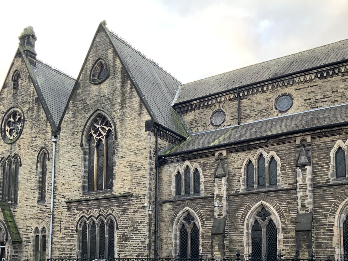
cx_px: 173
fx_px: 392
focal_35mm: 39
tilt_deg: +6.5
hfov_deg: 47.9
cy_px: 216
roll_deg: -0.7
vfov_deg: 35.4
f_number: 1.8
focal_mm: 3
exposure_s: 1/122
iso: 64
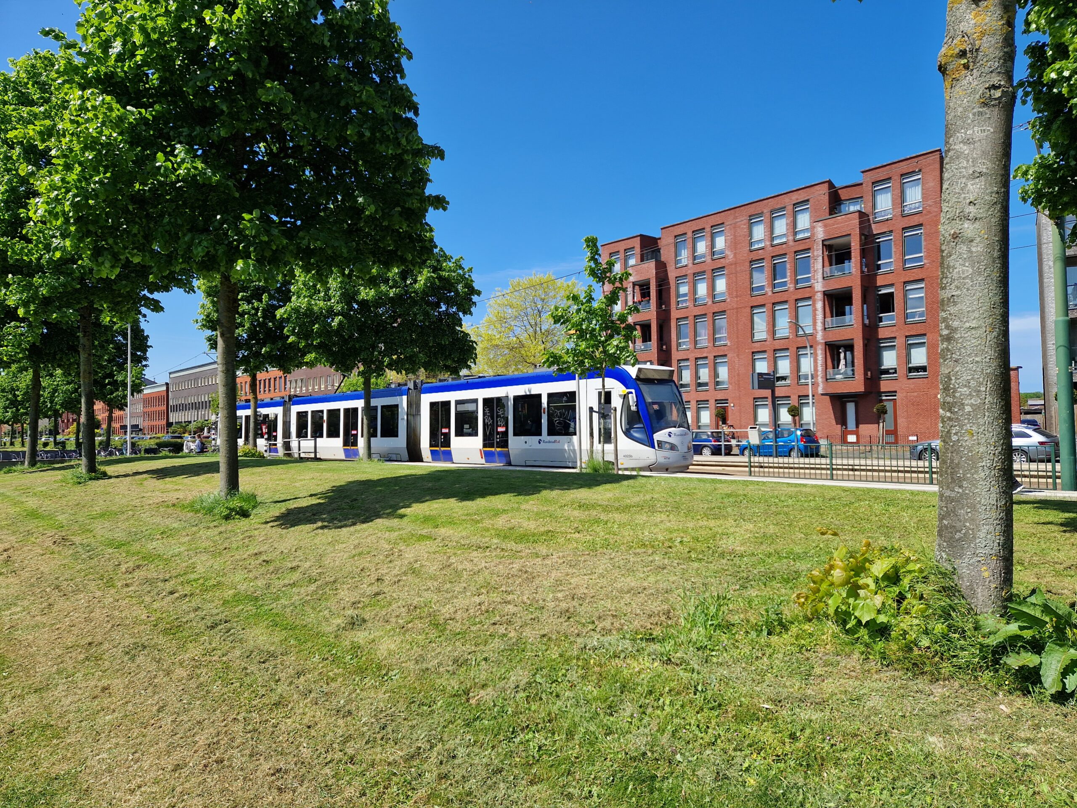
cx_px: 538
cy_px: 404
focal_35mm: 23
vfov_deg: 58.9
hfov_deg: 73.9
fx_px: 716
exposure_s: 1/1620
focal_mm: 5.4
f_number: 1.8
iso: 50
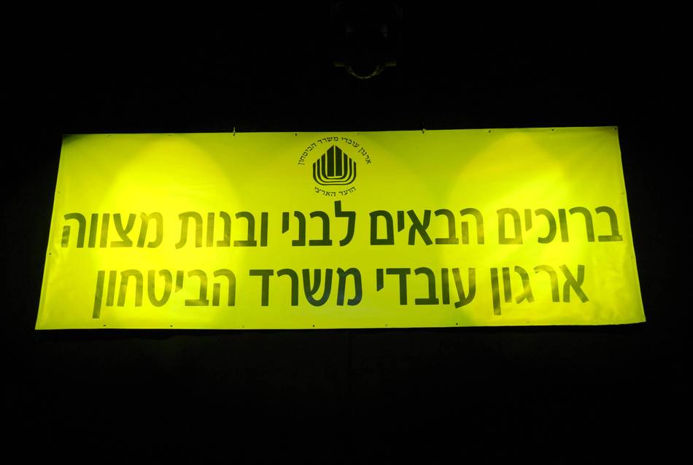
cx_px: 346
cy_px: 232
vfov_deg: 30.0
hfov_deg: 43.5
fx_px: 868
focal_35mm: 45
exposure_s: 1/200
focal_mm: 30
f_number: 2.8
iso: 800
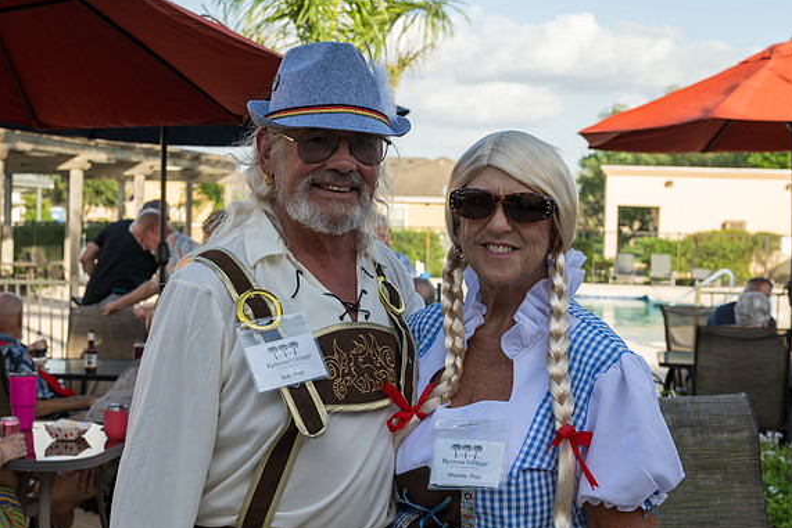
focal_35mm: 67
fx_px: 1474
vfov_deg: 20.3
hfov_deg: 30.1
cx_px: 379
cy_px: 285
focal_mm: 58
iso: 250
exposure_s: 1/320
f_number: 7.1
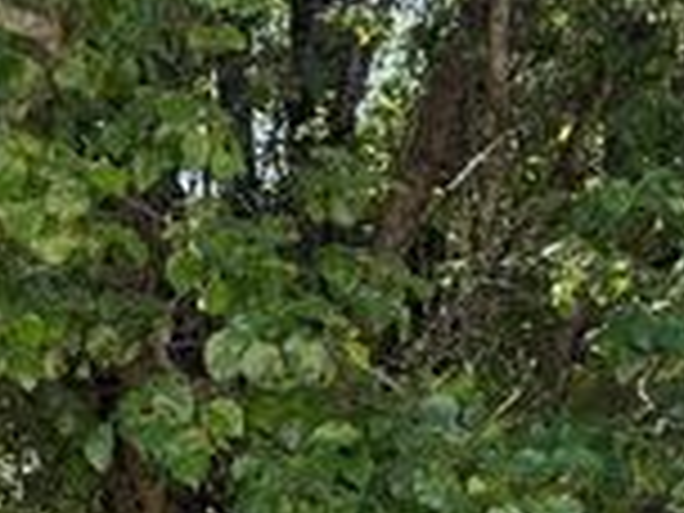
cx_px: -104
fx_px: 1561
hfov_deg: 23.0
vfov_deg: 18.2
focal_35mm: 79
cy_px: 511
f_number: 1.78
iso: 80
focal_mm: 6.76
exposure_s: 1/481
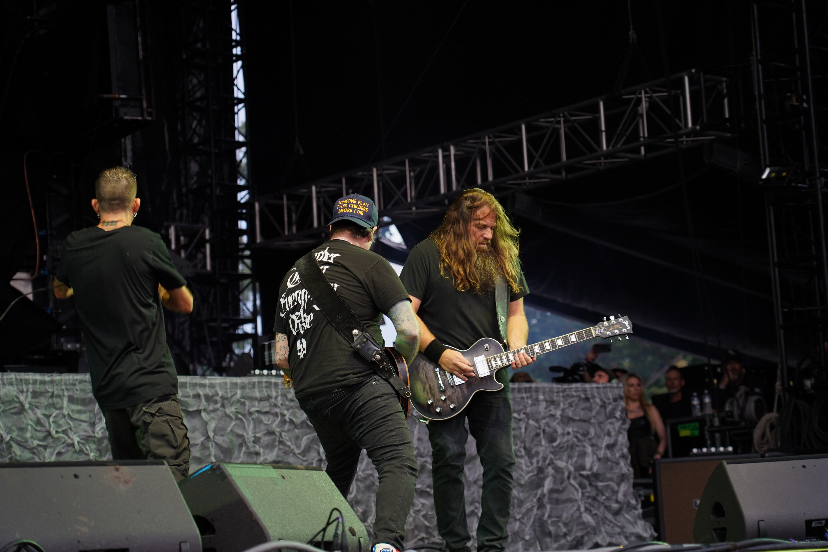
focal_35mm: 86
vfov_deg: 15.9
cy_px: 276
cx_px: 414
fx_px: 1978
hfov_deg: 23.6
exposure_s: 1/125
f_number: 4
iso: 320
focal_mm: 86
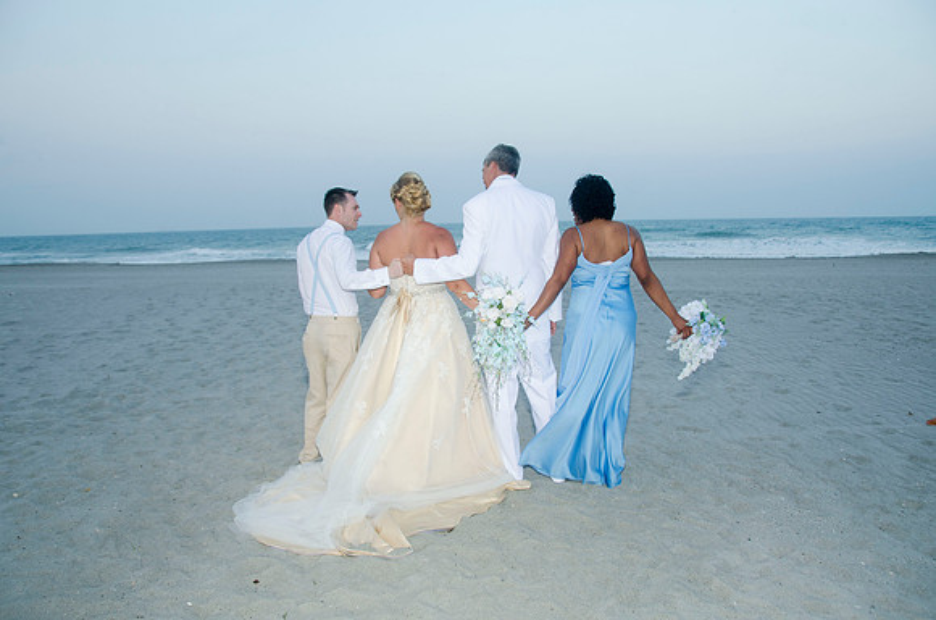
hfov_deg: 67.5
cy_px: 310
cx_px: 468
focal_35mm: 27
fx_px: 700
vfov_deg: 47.7
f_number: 5.6
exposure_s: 1/50
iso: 100
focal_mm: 18
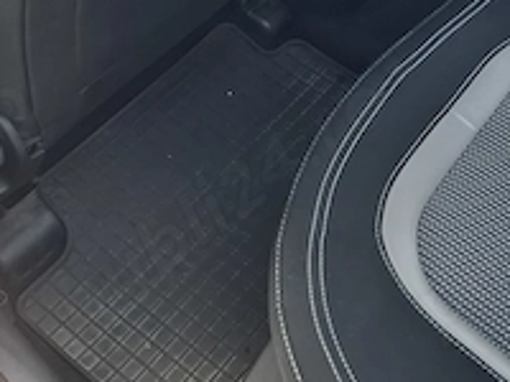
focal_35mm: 69
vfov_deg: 19.2
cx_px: 400
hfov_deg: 27.7
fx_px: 1017
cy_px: -155
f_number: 1.8
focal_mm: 5.54
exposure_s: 1/126
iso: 50
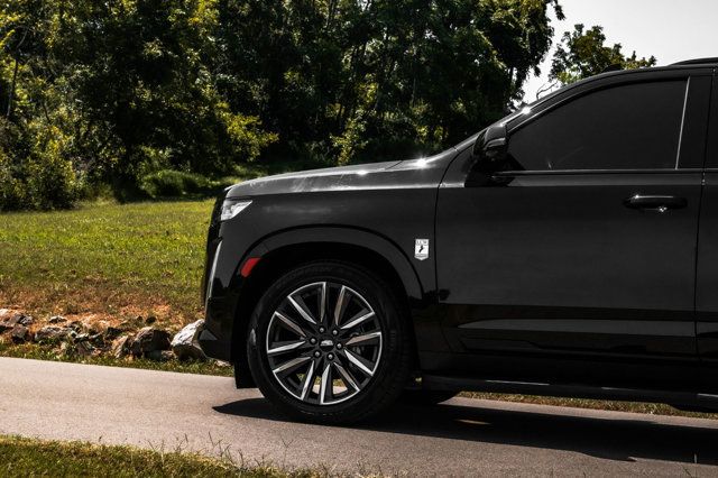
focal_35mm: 51
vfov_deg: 26.5
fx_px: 1017
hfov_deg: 38.9
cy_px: 239
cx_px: 359
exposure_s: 1/1250
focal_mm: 34
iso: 320
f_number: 7.1
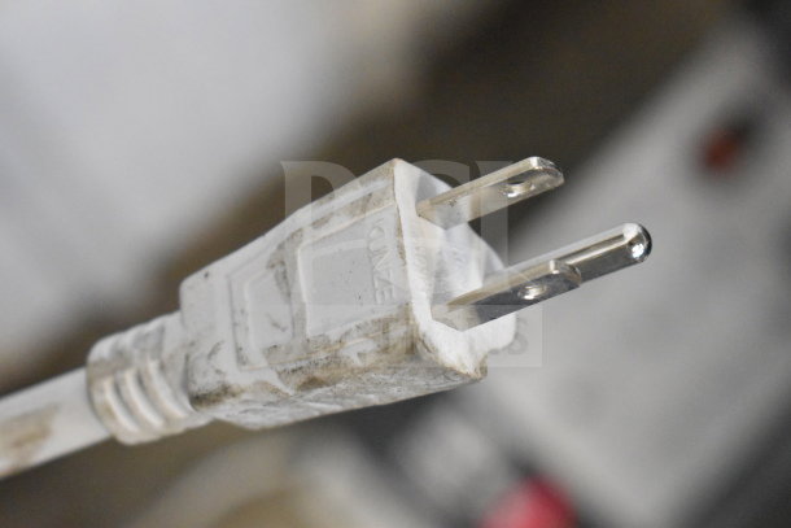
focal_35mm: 82
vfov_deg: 16.6
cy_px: 264
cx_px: 396
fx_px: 1813
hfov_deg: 24.6
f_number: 5.6
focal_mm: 55
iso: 9000
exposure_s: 1/100
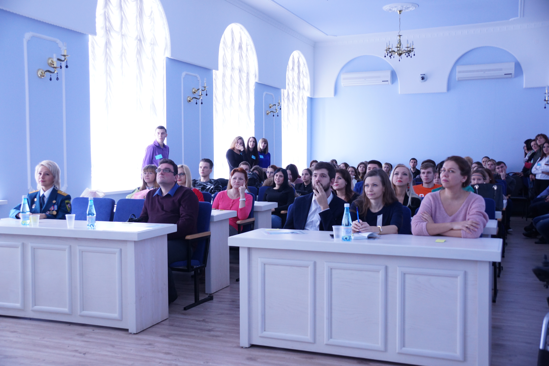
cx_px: 274
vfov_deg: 34.2
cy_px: 183
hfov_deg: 49.6
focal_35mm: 39
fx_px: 595
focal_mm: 26
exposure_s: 1/15
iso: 500
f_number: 4
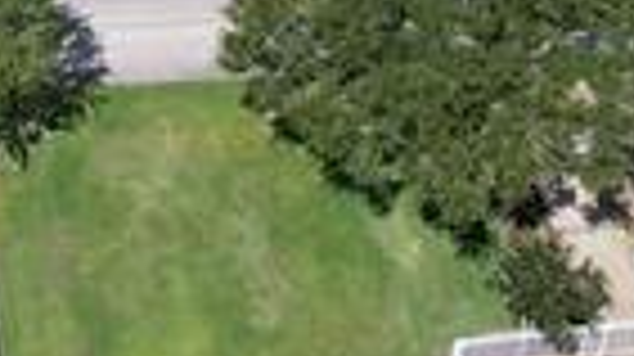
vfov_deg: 6.5
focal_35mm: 167
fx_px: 2805
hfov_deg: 12.4
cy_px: -811
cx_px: -265
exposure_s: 1/3000
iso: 140
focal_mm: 8.38
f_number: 2.8
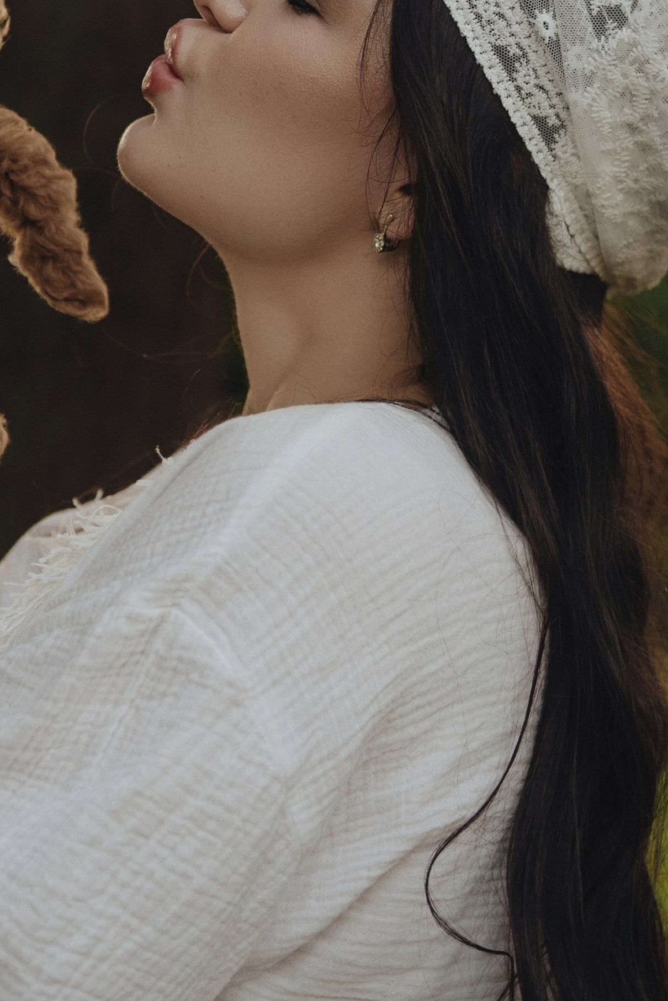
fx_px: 2580
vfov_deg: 21.9
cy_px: 388
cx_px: 172
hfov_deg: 14.7
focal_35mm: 93
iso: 320
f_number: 2.8
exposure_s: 1/400
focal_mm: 43.8
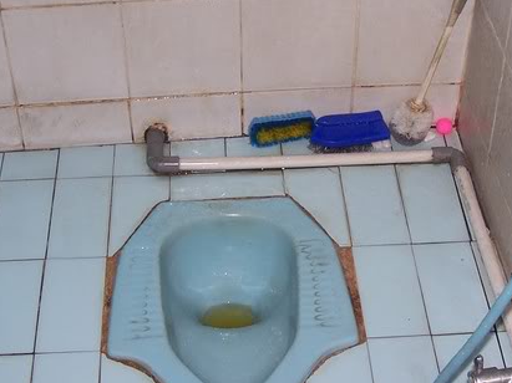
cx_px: 311
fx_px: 1094
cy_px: 211
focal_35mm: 74
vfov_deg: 19.9
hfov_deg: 26.3
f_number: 2.8
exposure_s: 1/60
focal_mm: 6.3
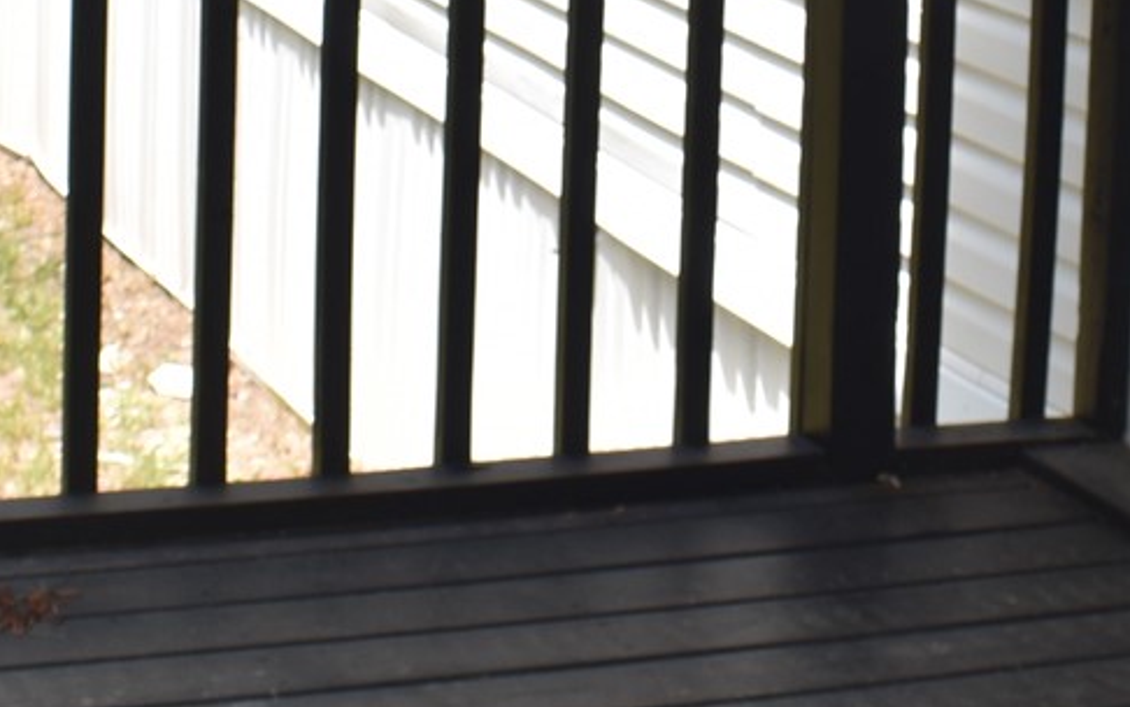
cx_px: 735
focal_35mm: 123
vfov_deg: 10.3
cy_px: -316
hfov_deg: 16.9
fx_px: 3789
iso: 100
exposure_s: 1/160
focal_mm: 18
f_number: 6.3
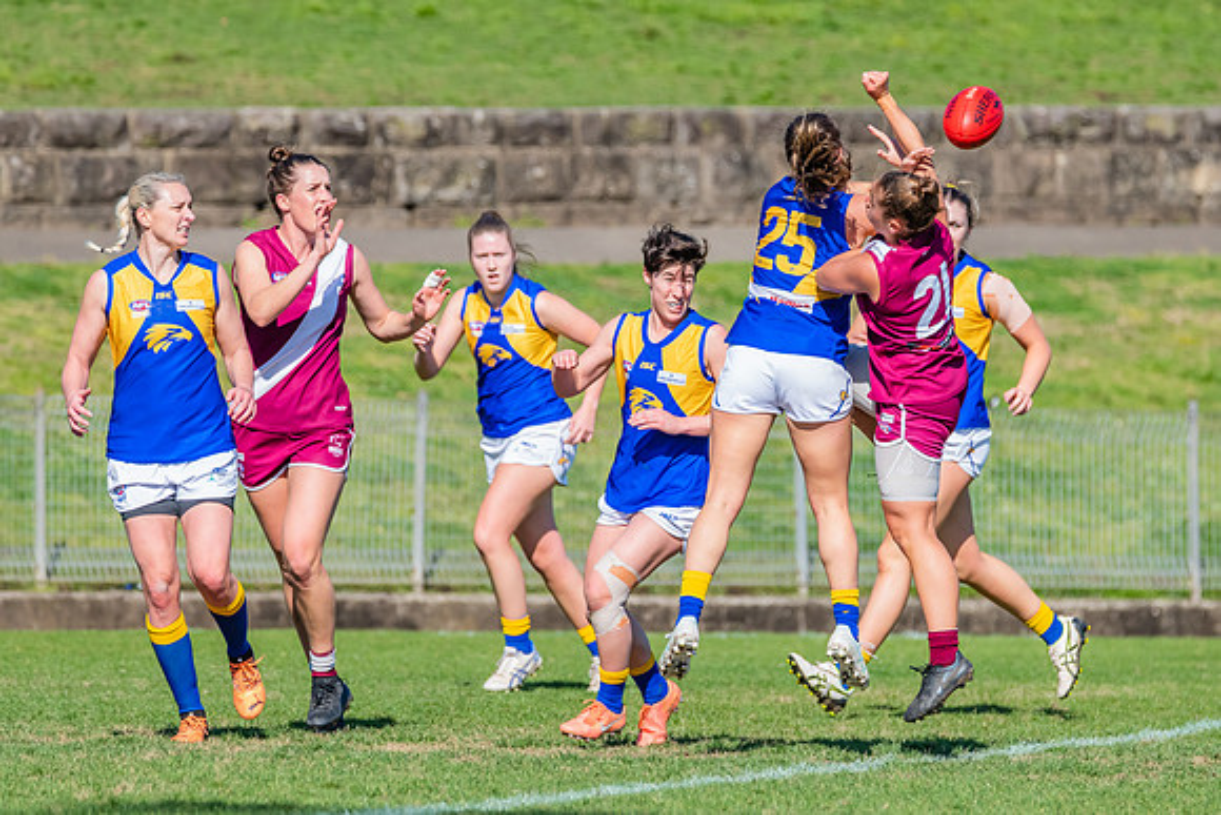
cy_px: 407
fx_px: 19247
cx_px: 755
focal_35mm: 567
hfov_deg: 3.6
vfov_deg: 2.4
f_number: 9
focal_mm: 450
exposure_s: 1/1600
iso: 800
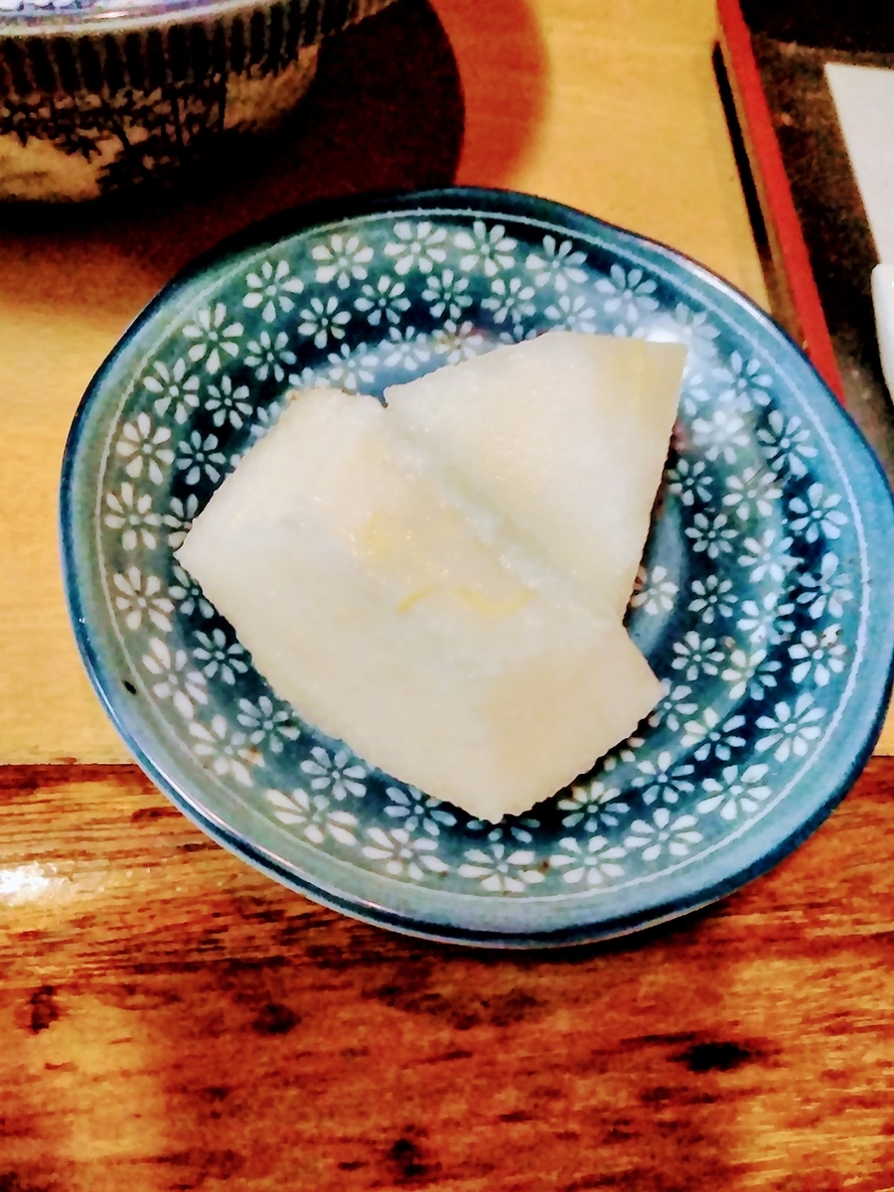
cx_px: 447
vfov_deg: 67.3
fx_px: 895
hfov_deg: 53.1
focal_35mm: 26
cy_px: 596
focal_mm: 3.46
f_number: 2.2
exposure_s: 1/30
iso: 1249
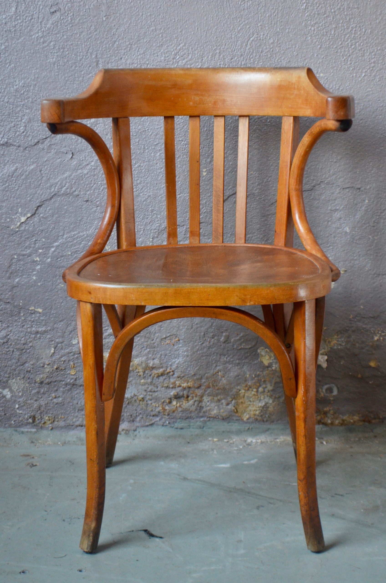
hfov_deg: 17.4
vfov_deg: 26.0
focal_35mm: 78
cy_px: 292
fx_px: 1260
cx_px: 193
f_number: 5.6
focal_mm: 52
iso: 1250
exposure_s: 1/25
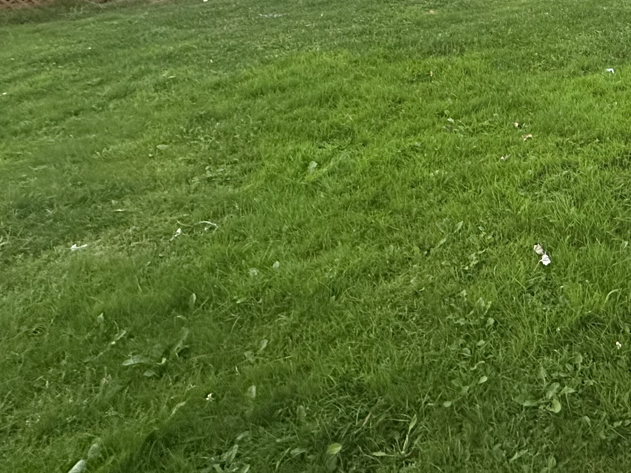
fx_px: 583
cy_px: -35
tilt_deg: -7.7
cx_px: 546
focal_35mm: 32
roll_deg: -1.1
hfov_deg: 51.4
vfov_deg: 37.6
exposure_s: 1/98
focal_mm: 2.22
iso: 320
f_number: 2.2
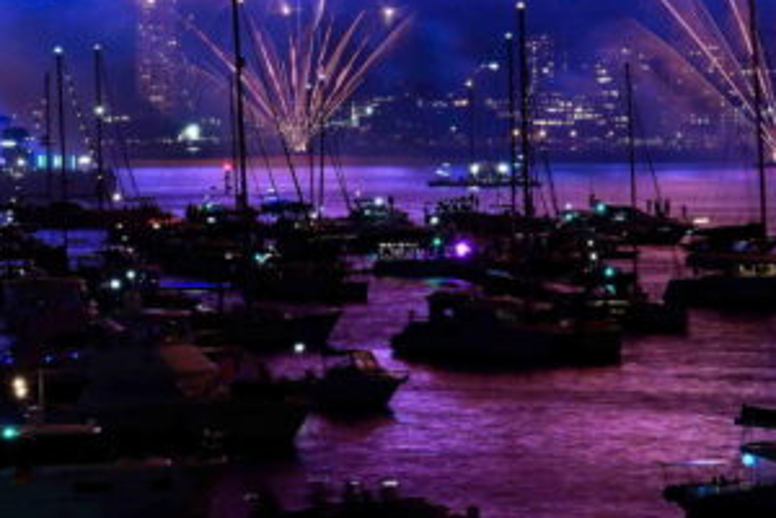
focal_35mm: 188
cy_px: -203
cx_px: 326
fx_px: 4052
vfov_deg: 7.2
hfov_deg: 10.9
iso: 200
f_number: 10
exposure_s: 4
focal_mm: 55
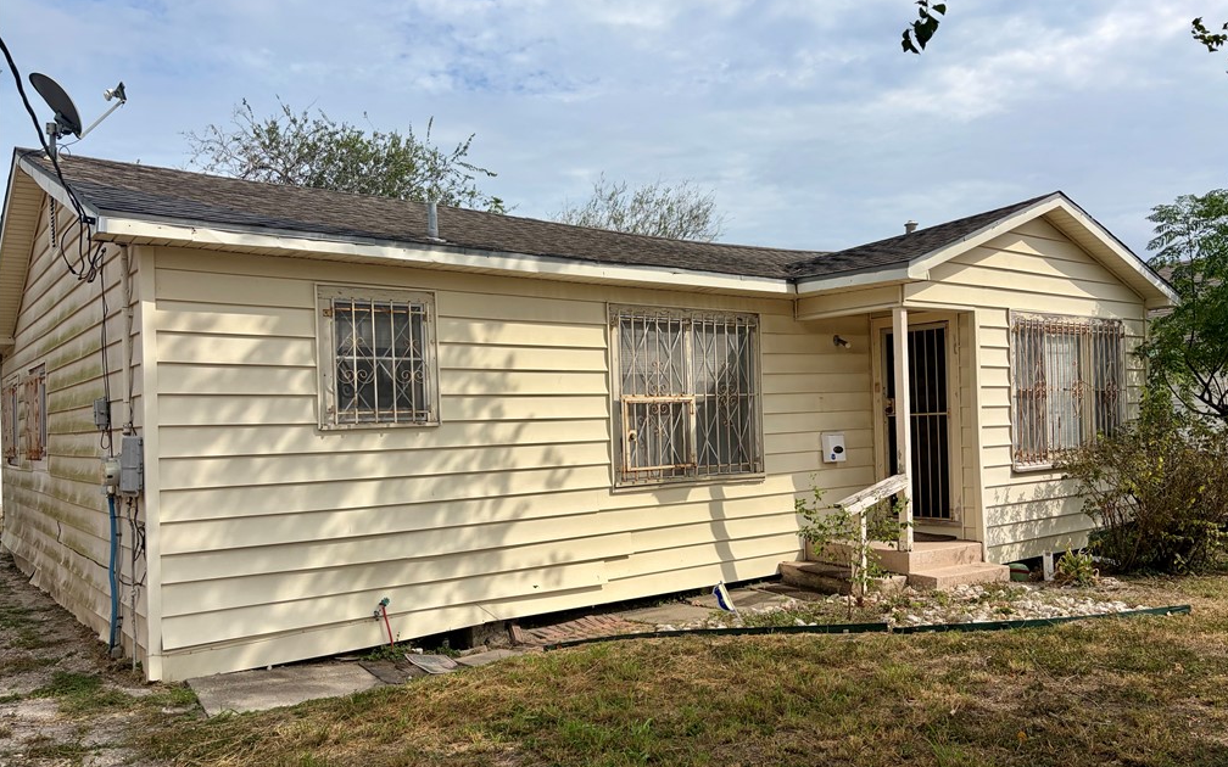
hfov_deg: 66.5
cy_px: 405
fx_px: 937
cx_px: 620
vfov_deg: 44.5
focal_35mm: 28
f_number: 1.6
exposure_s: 1/5348
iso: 50
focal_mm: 5.96
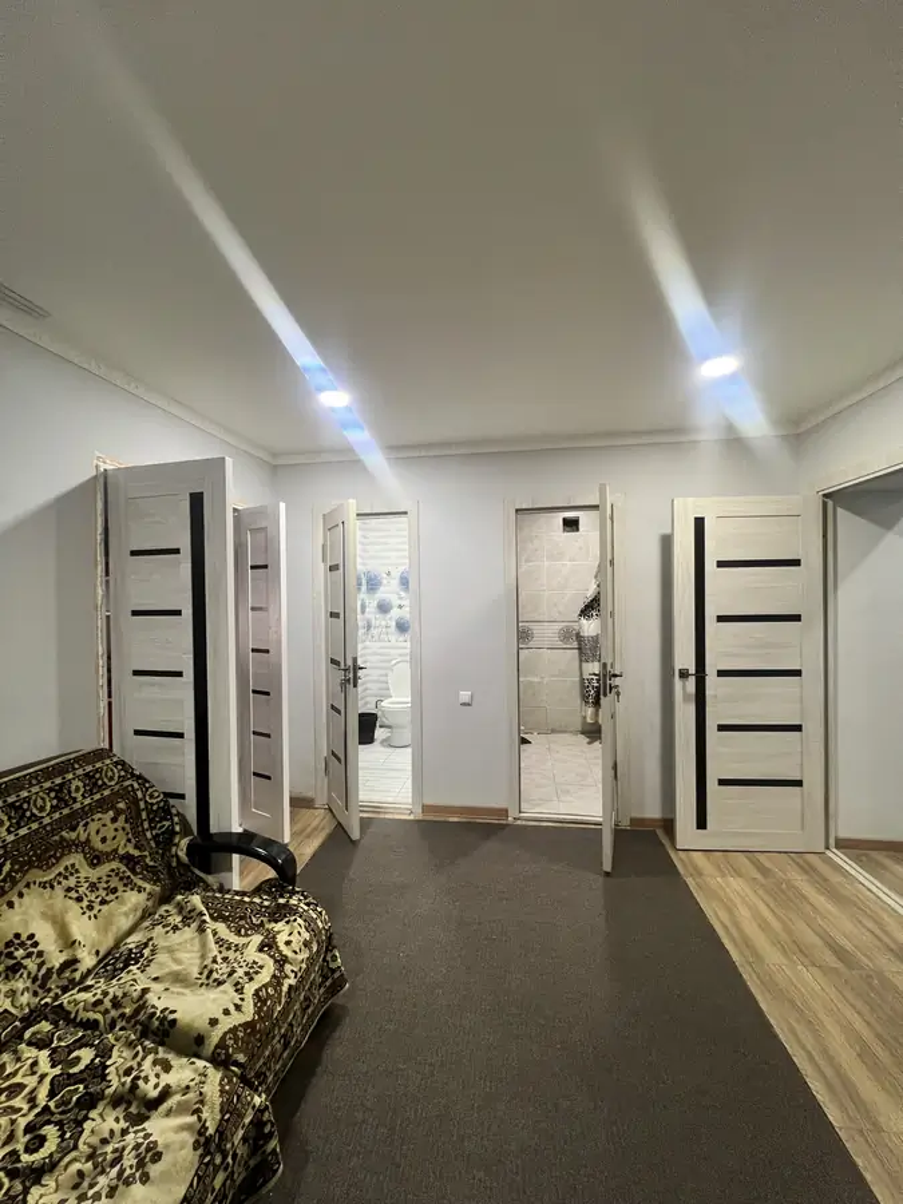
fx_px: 452
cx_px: 452
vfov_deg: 106.2
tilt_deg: +0.7
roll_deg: +0.6
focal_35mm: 13
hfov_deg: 89.9
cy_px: 602
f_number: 1.8
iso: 200
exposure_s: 1/50
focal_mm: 1.57
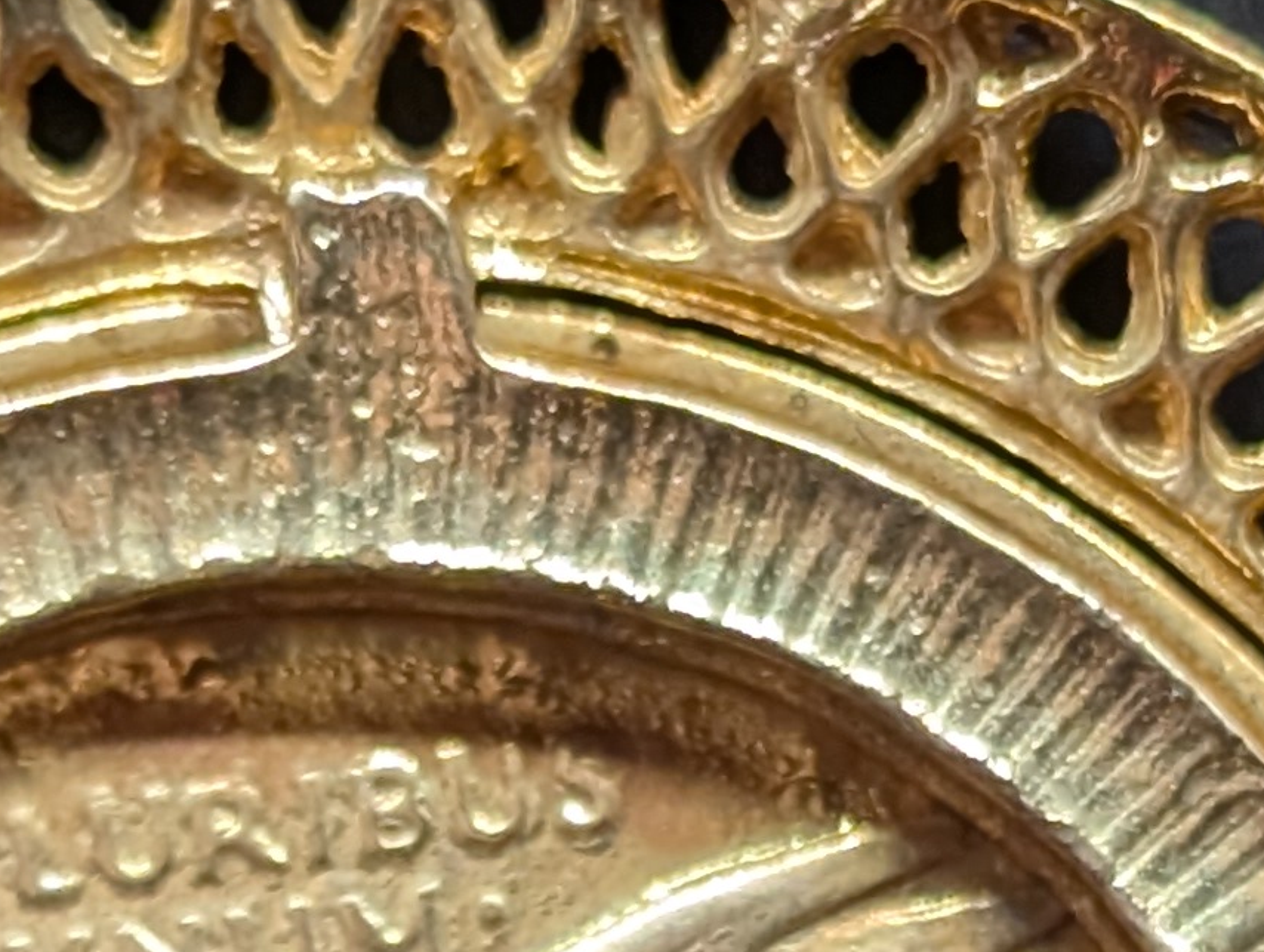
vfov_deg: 6.3
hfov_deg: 8.4
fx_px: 8557
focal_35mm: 234
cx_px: 363
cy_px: 1547
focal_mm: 6.9
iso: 237
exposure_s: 1/128
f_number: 1.68
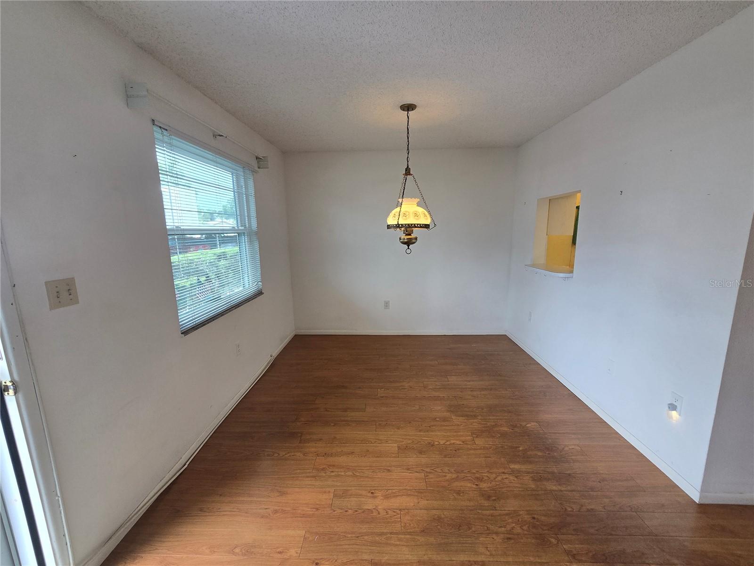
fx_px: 283
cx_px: 377
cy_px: 283
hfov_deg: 106.2
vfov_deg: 89.9
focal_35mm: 13
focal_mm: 2.2
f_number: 2.2
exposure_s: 1/120
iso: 80
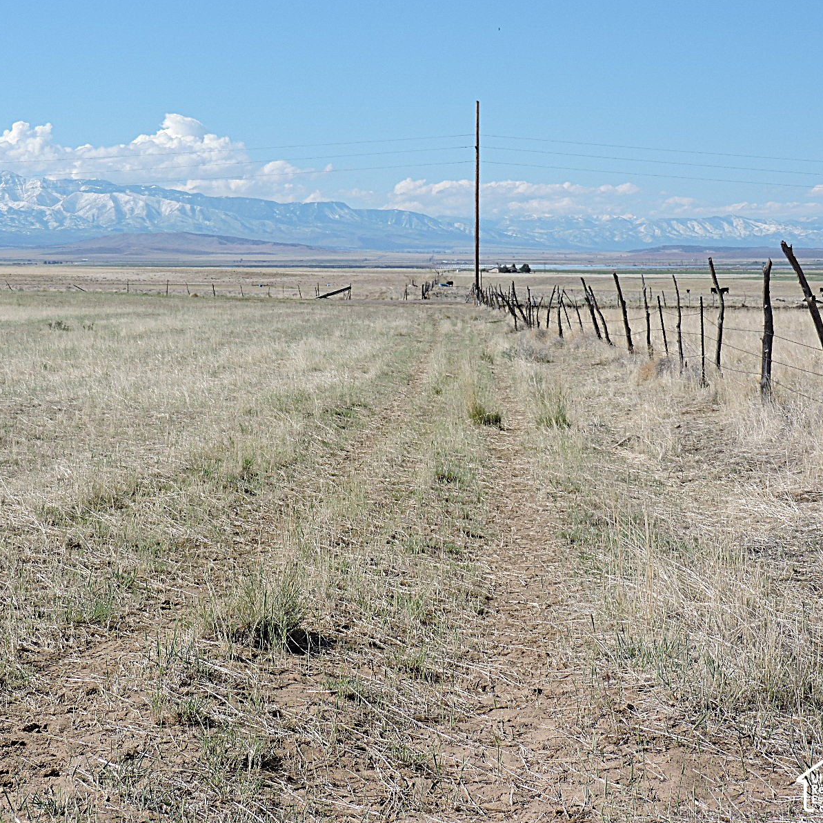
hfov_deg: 20.9
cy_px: 410
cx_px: 316
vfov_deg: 20.9
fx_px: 2233
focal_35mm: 83
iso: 100
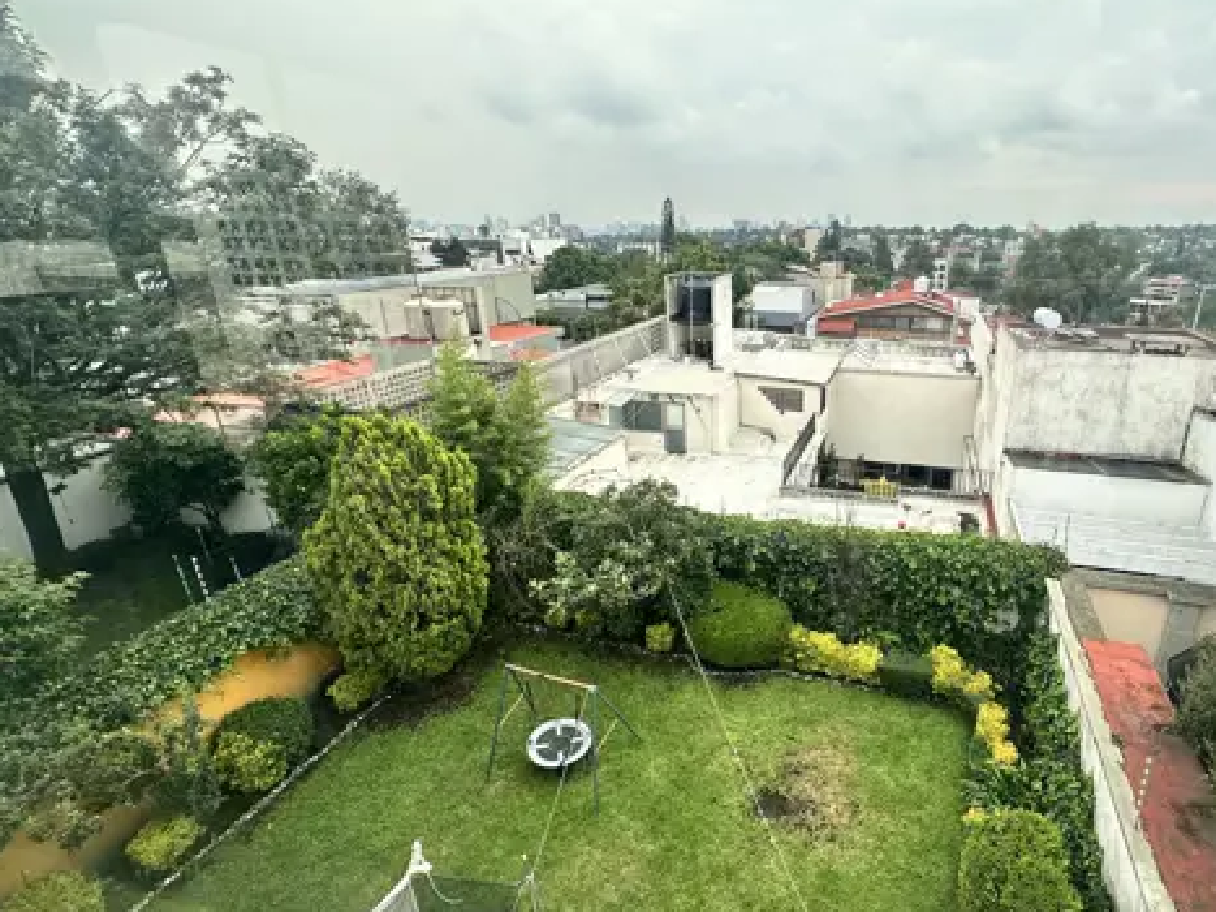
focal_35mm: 18
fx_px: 632
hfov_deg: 85.7
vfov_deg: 71.6
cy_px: 446
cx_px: 776
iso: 40
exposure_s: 1/1072
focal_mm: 2.22
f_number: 2.2
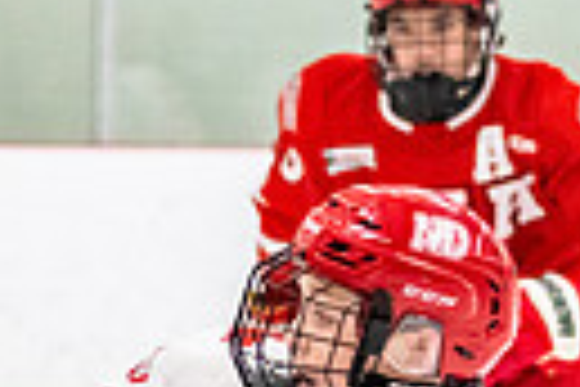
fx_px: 8039
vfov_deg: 2.7
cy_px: 1054
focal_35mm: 499
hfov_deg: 4.1
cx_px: 190
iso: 4000
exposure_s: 1/800
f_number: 2.8
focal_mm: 82
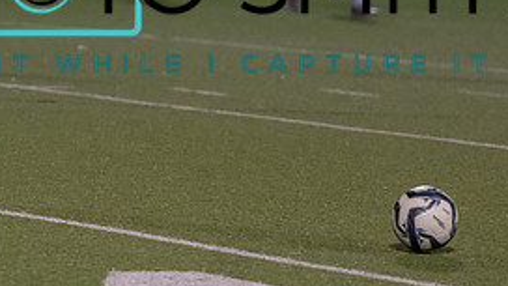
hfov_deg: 5.5
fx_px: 5240
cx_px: -111
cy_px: -17
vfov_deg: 3.1
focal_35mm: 389
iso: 4000
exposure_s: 1/1000
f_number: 2.8
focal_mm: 135
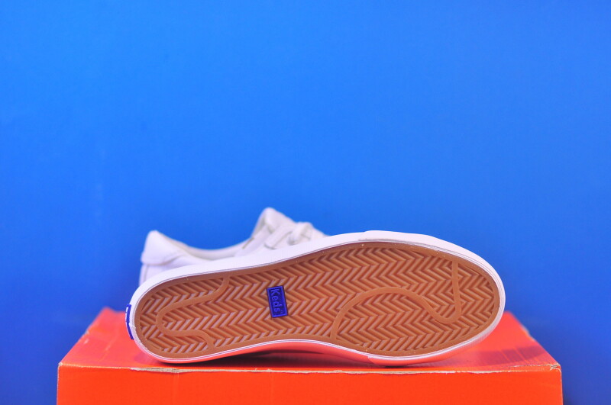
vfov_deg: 18.1
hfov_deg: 27.0
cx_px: 306
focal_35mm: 75
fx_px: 1271
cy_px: 202
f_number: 2.2
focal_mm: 50
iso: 250
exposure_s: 1/320
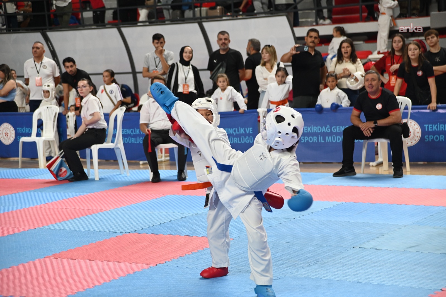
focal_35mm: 85
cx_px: 223
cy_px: 148
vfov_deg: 16.1
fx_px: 1052
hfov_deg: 23.9
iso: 2000
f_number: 4
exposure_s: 1/500
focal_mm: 85
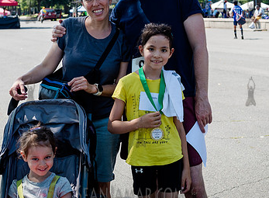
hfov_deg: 22.4
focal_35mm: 88
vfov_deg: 16.5
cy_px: 56
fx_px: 679
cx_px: 166
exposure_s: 1/500
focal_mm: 45
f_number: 4
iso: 200
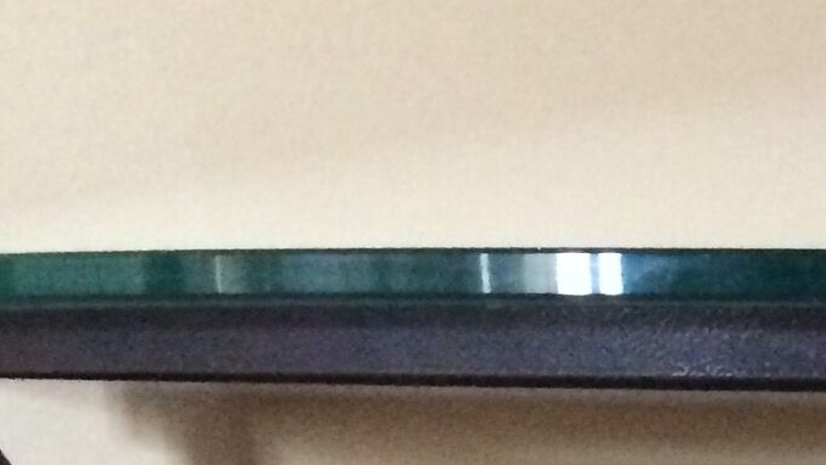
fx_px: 3330
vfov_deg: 7.2
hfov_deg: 13.0
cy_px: 1368
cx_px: 1393
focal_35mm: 152
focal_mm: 4.15
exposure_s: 1/17
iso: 400
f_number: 2.2
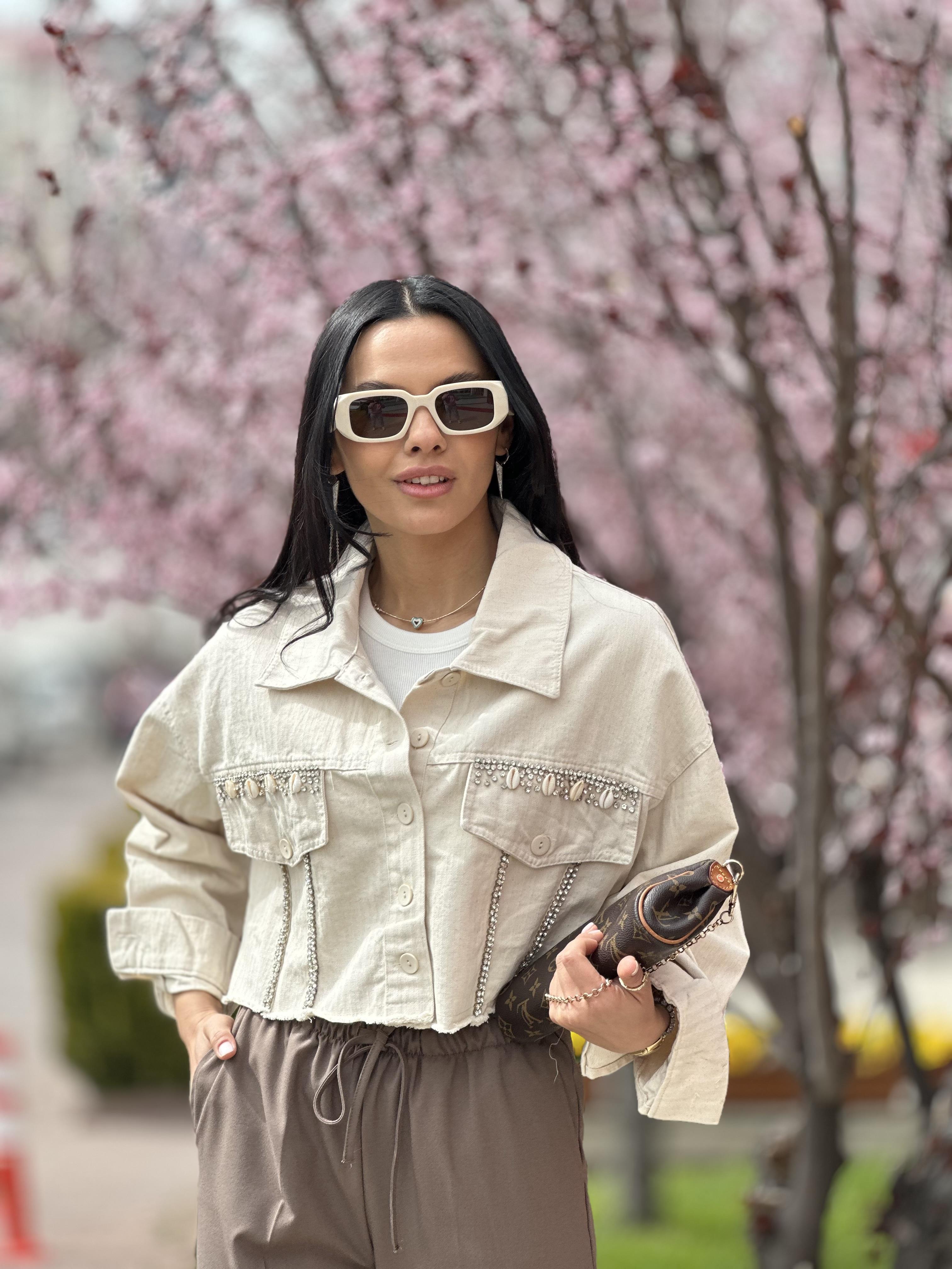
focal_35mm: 77
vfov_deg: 25.3
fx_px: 2824
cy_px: 634
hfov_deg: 19.1
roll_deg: +0.0
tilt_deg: -5.2
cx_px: 476
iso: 32
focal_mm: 9
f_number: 2.8
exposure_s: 1/404
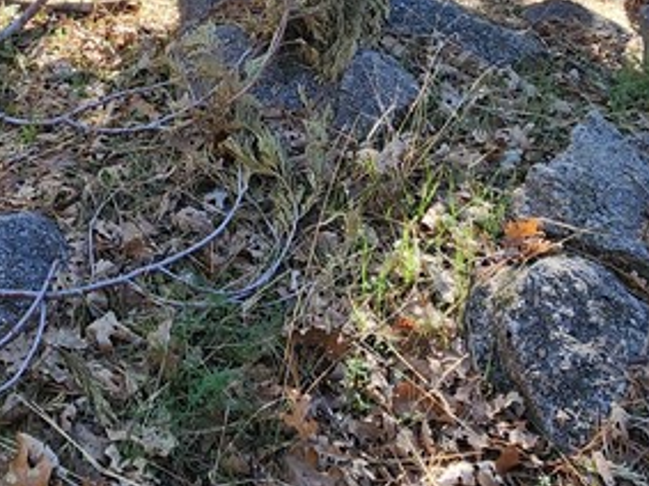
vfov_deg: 26.5
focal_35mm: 47
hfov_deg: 38.9
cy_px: -133
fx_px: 881
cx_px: 133
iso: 50
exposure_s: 1/124
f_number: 2.2
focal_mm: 2.2
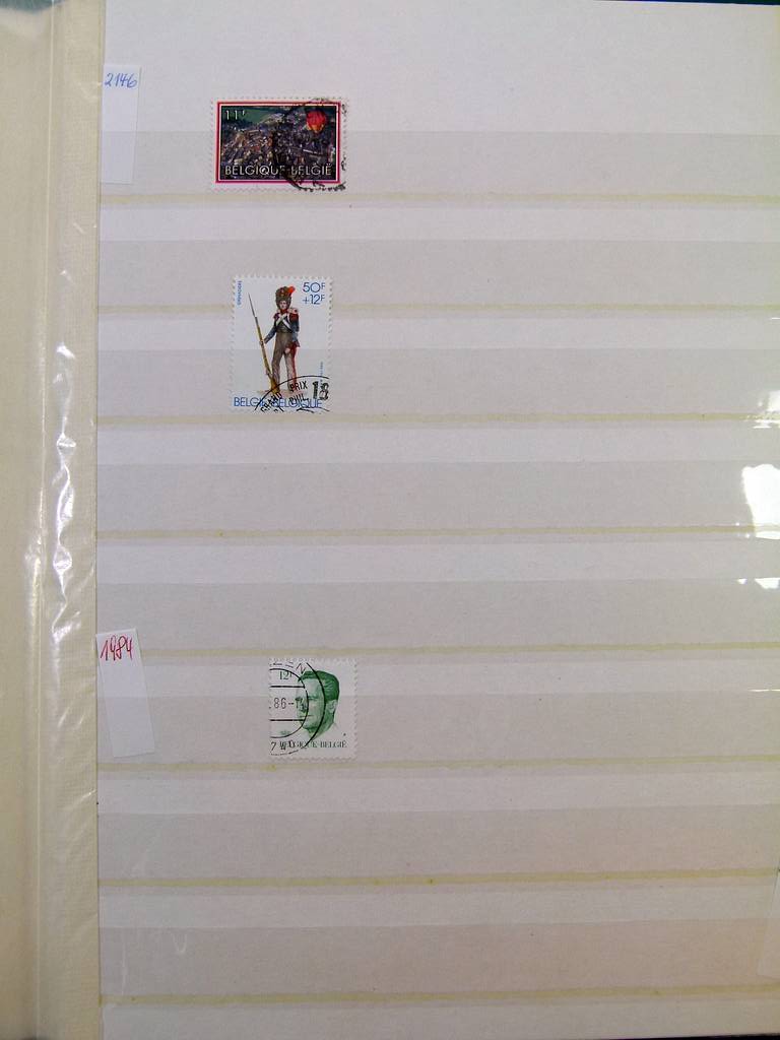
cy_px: 520
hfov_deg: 36.8
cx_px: 390
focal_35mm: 39
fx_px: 1172
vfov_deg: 47.9
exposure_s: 1/160
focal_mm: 7
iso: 100
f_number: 4
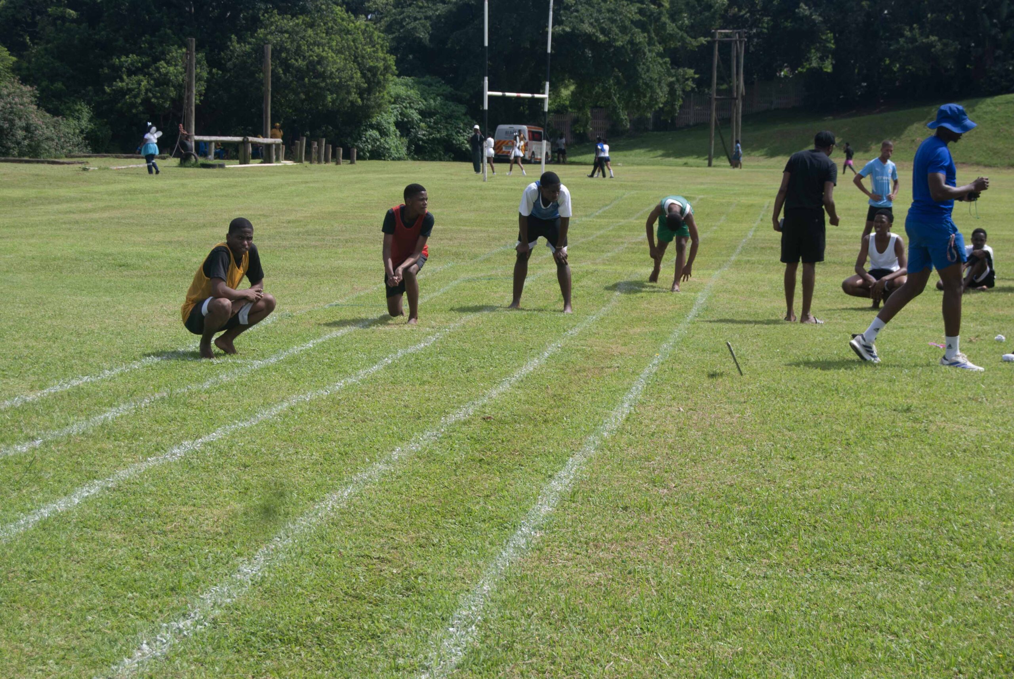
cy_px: 340
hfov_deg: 29.2
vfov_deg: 19.8
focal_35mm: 69
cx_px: 507
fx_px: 1946
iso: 100
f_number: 9
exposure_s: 1/320
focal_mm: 46
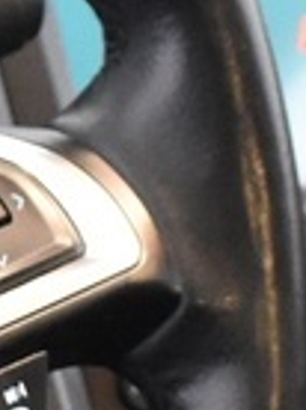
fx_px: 3606
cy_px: 535
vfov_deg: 6.5
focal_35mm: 305
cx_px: -508
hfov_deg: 4.7
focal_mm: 18
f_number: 3.5
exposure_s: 1/30
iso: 2800
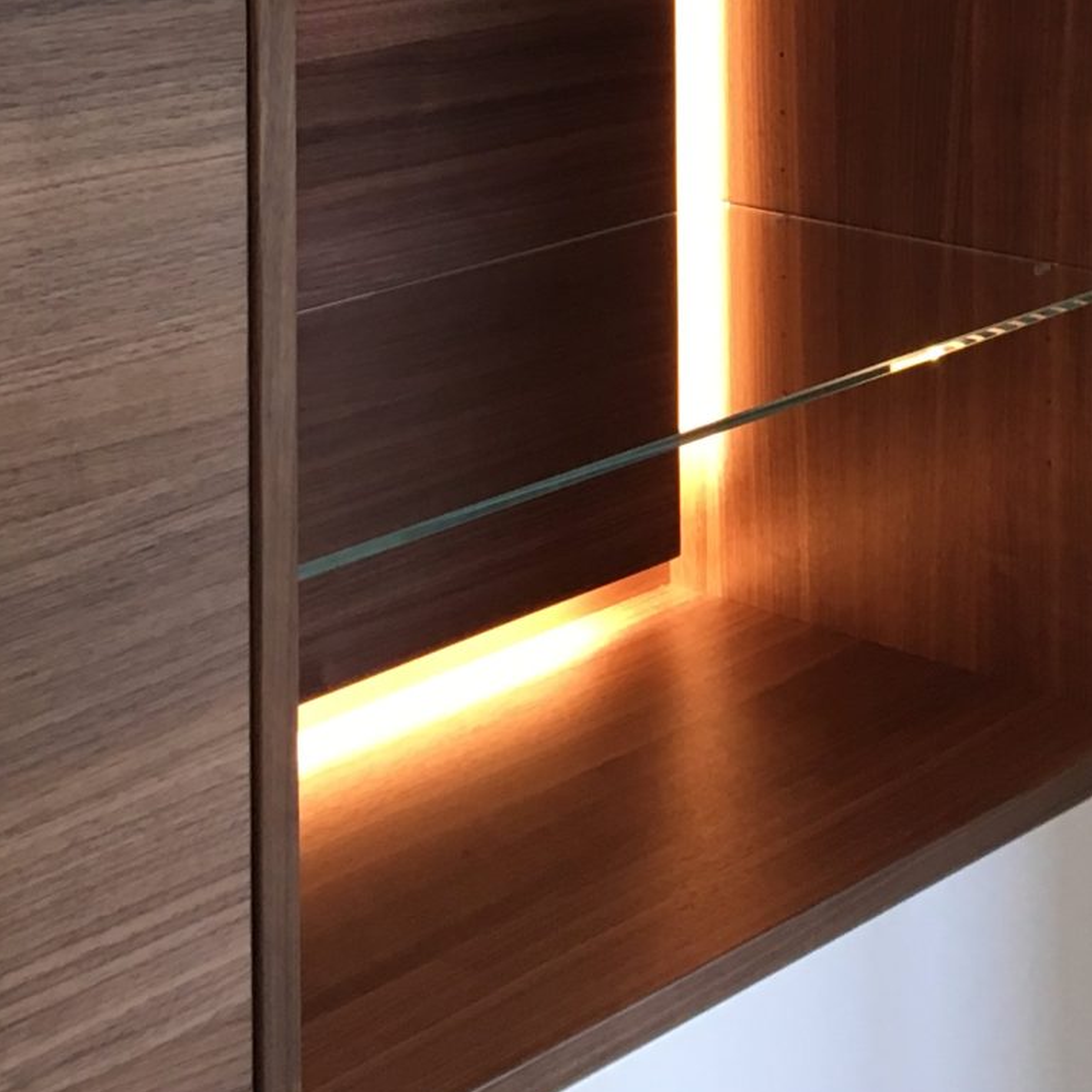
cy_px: -424
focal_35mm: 86
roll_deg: +0.9
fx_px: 3069
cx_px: 810
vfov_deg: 18.4
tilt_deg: -1.7
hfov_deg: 20.0
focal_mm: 4.15
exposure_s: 1/33
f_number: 2.2
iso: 100
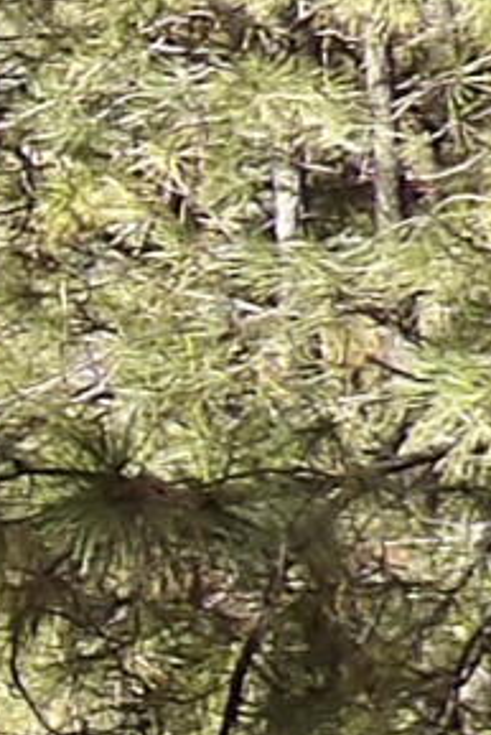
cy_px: 493
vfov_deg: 5.8
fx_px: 7274
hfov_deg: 3.5
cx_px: -2122
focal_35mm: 356
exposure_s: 1/170
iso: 100
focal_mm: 5.9
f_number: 3.6
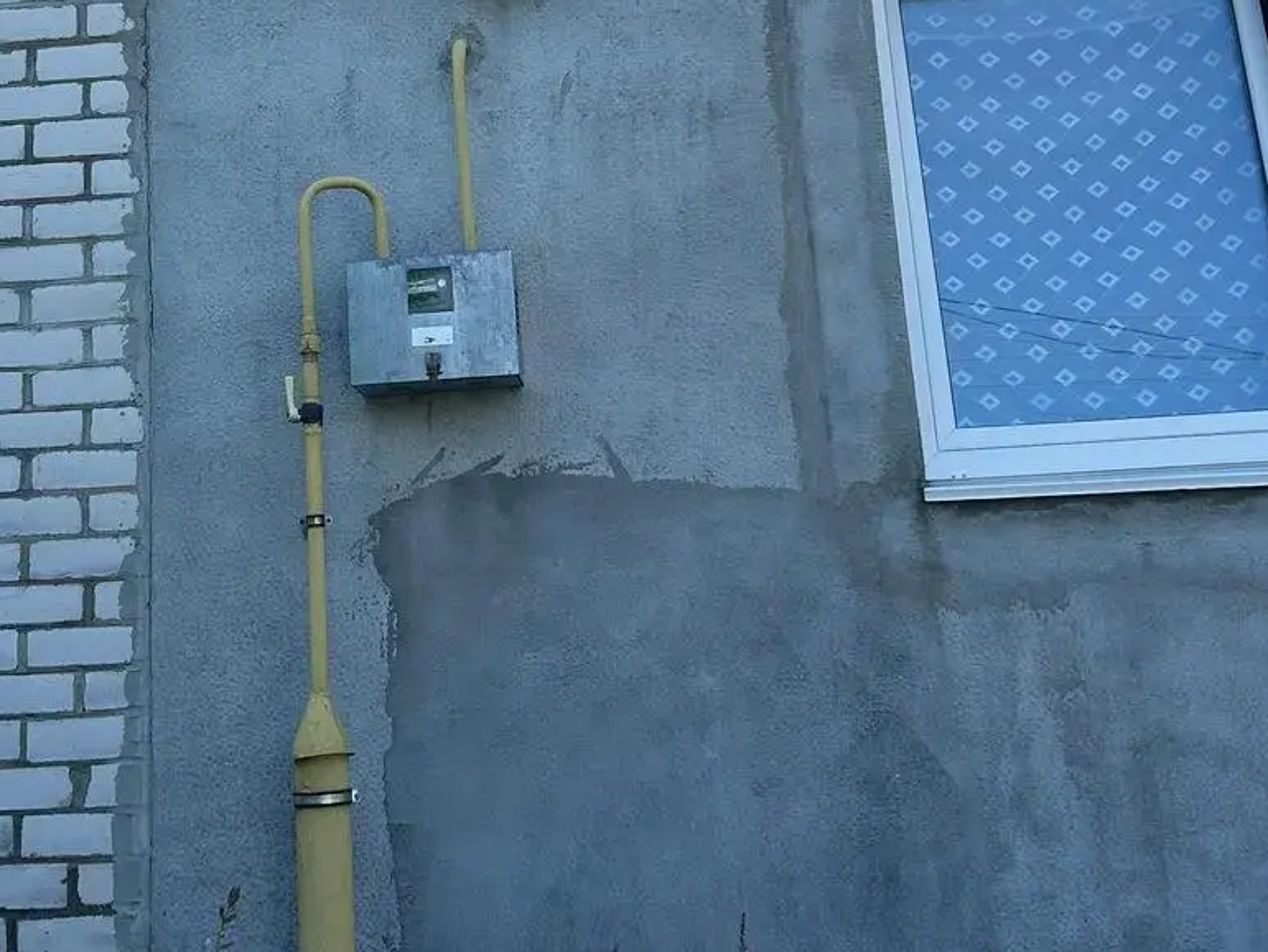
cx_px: 367
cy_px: 186
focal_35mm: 54
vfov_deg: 26.5
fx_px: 1979
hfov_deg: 35.0
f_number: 1.5
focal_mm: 5.7
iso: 50
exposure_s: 1/1412
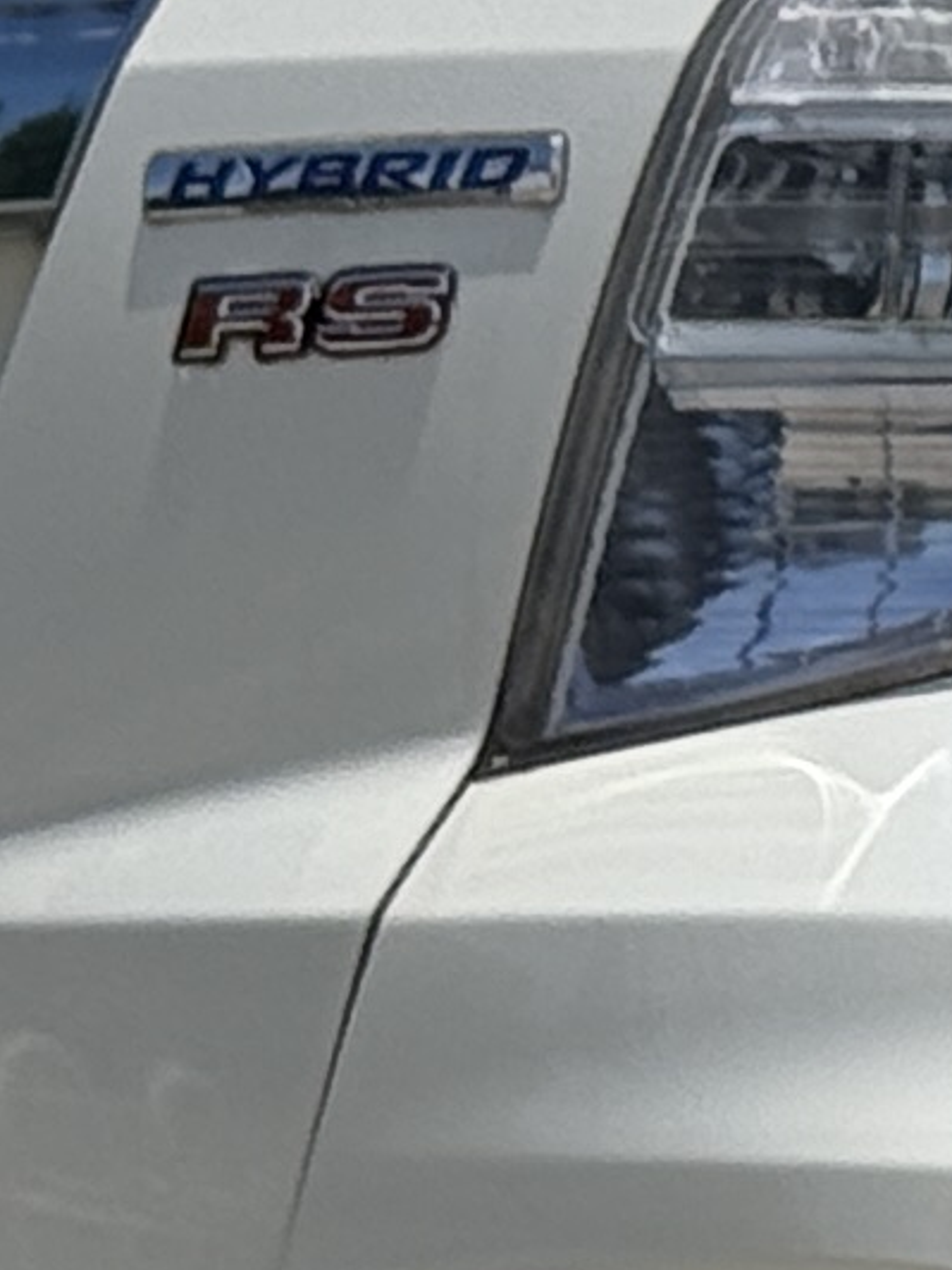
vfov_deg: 5.4
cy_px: 513
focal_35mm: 364
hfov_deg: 4.0
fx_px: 13348
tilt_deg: +2.8
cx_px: 2324
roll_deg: -0.2
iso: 64
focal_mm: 6.76
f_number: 1.78
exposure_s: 1/8772
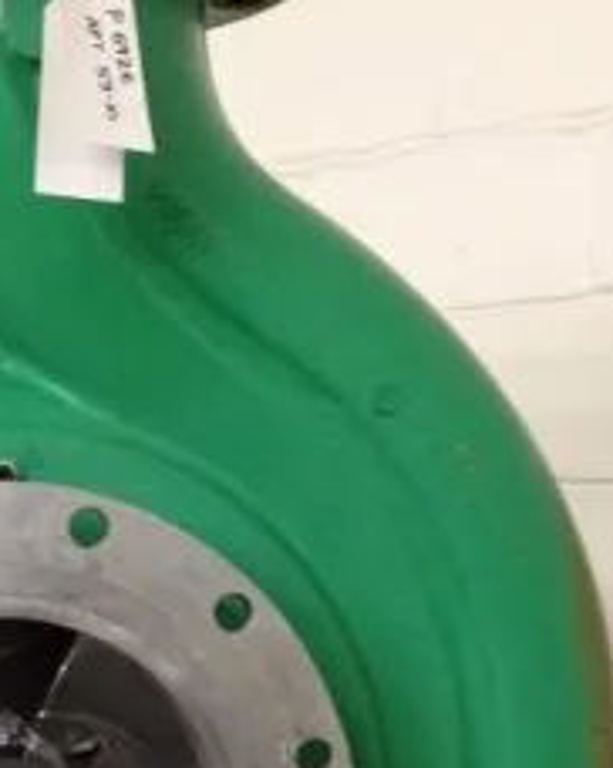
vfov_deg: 19.5
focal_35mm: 96
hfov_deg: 15.8
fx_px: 2180
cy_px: 724
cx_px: 44
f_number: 2.4
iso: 125
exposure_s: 1/20
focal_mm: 4.28
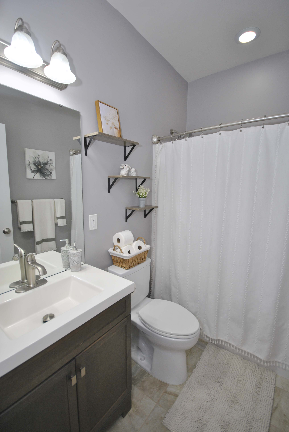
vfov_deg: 94.9
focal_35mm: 16
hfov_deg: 72.2
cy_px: 216
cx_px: 144
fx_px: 198
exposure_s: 1/60
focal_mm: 11
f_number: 4.2
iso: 200
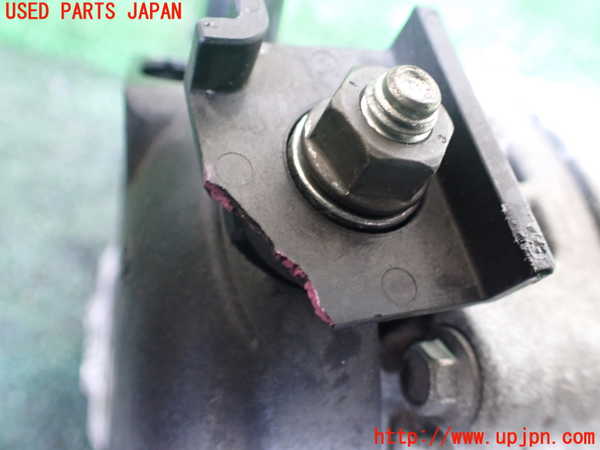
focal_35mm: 30
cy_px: 225
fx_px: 520
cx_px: 300
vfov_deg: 46.8
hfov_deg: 60.0
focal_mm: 5.4
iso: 800
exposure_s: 1/30
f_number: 2.3
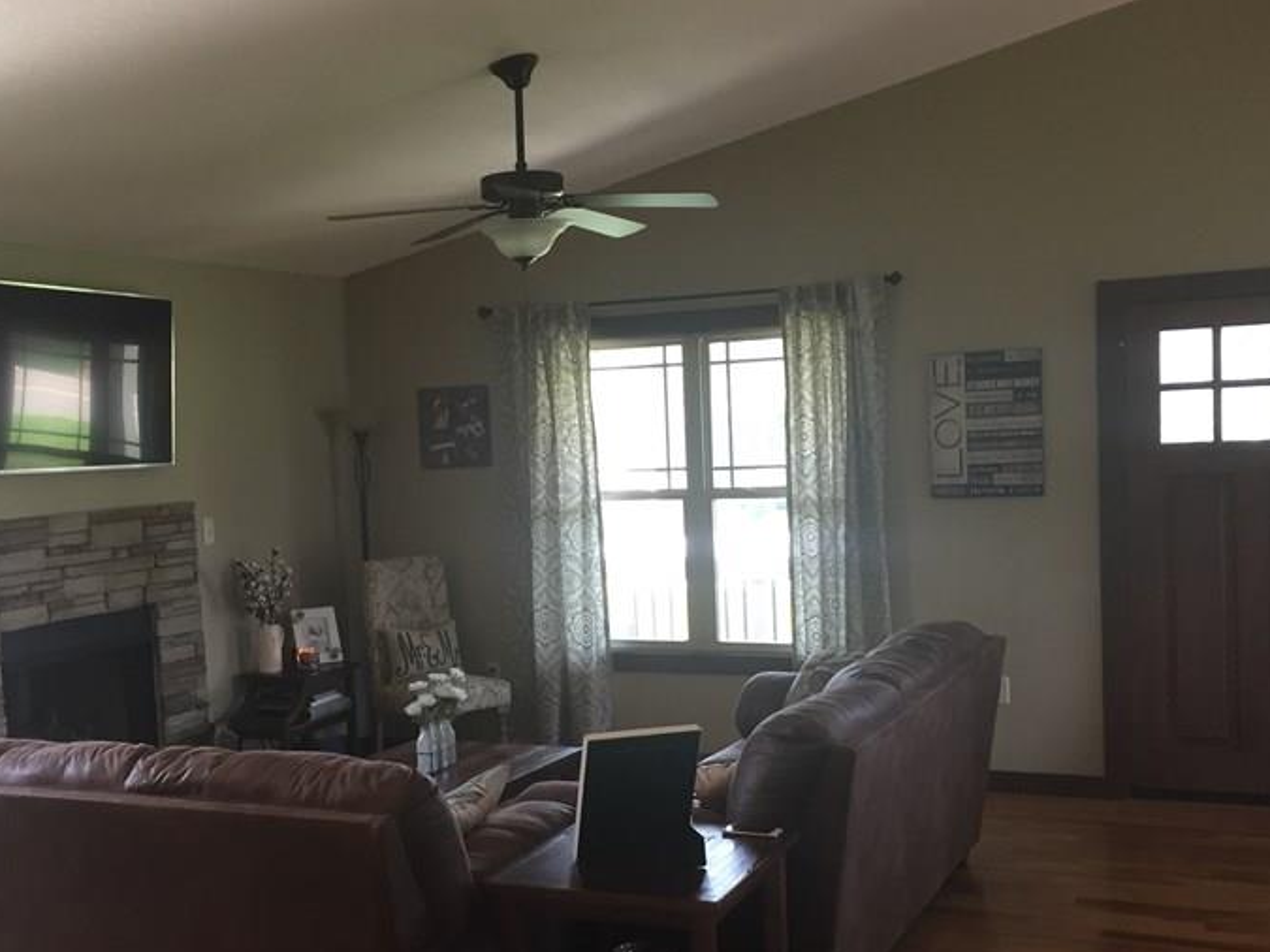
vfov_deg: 32.8
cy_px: 572
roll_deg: +3.0
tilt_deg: -4.2
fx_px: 1614
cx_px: 500
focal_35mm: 44
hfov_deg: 42.7
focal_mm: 4.15
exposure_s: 1/33
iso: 50
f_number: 2.2
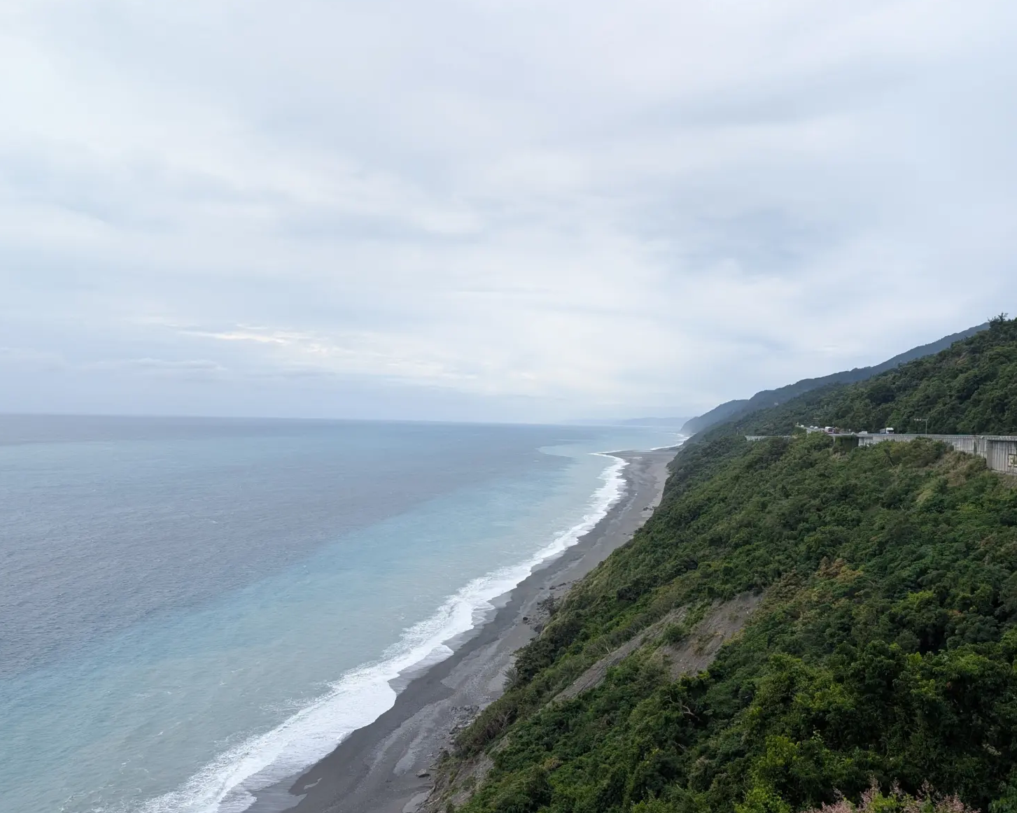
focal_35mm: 31
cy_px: 463
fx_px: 933
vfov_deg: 47.0
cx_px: 591
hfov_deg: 56.9
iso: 29
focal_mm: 6.9
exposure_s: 1/1404
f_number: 1.68
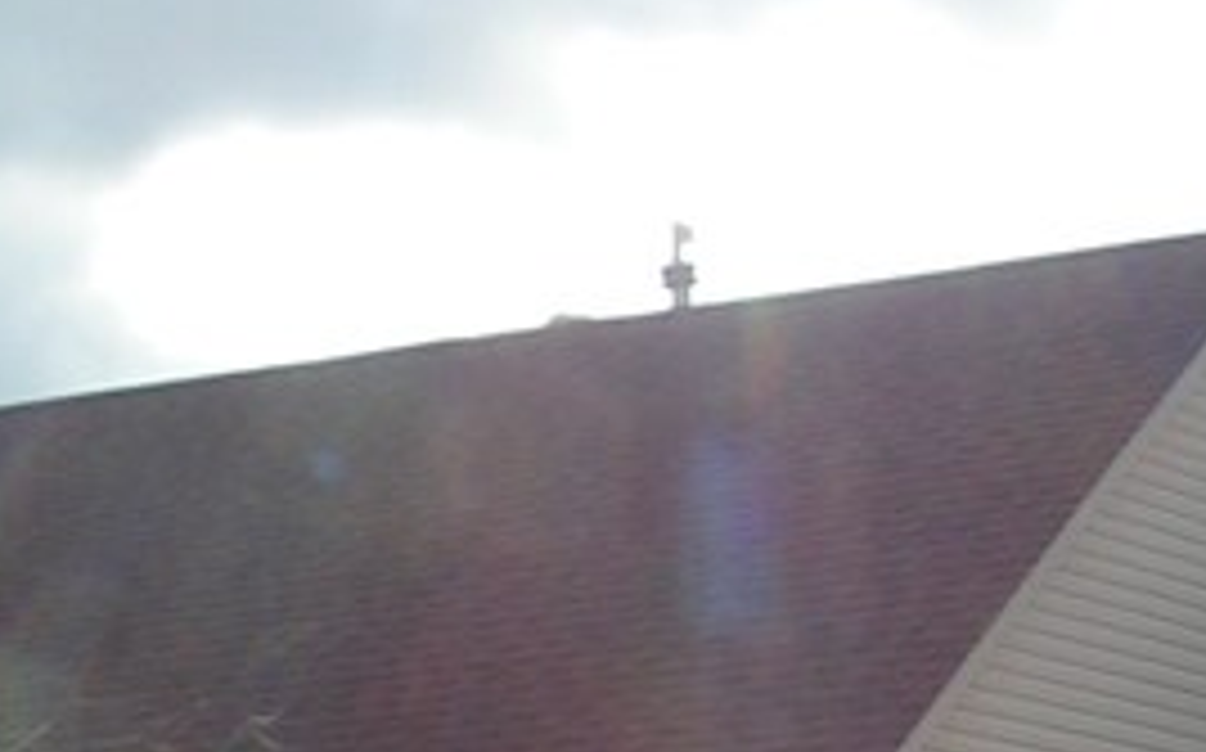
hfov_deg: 13.5
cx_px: 104
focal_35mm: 154
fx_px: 5057
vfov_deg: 8.4
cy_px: 1045
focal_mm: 5.8
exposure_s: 1/400
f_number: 5.6
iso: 50
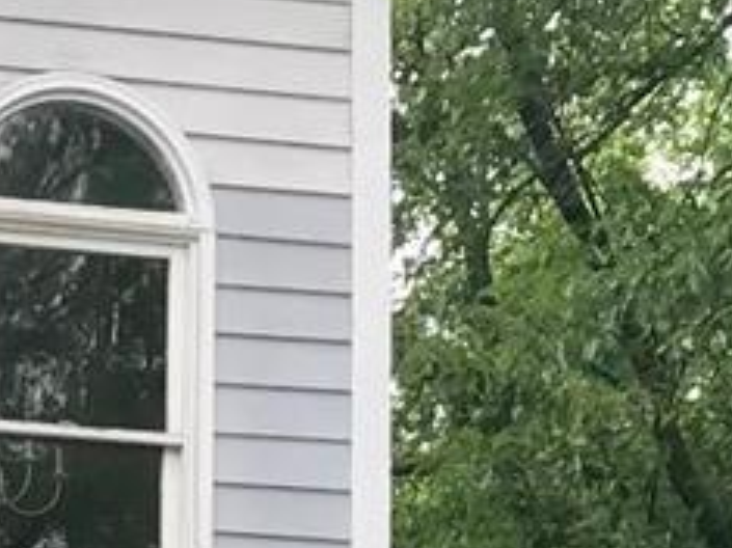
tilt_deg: +7.5
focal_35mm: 191
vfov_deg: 7.5
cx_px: -380
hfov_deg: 10.0
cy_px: 1021
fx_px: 4037
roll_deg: -1.2
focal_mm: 3.99
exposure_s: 1/310
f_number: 1.8
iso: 20
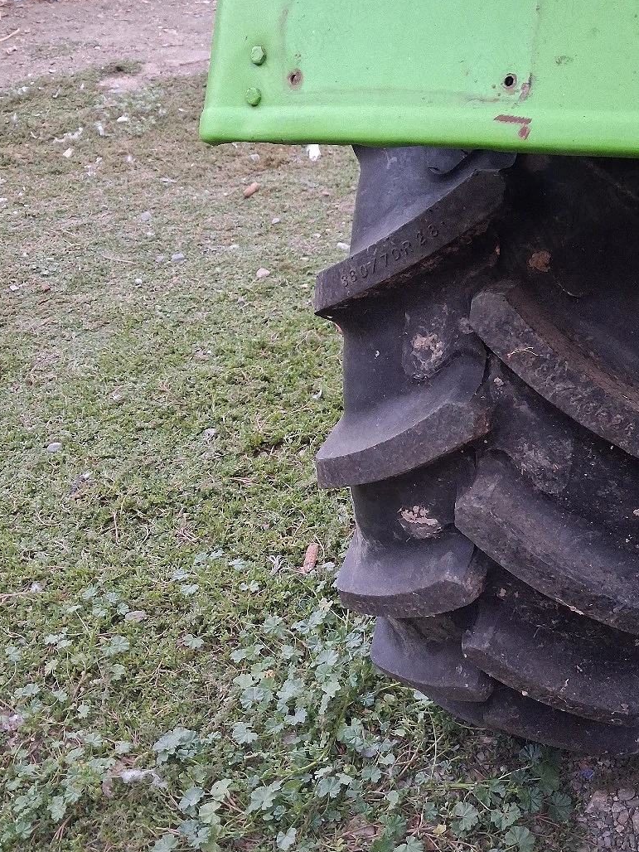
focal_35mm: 35
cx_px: 397
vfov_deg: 52.5
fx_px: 861
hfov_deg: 40.4
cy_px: 483
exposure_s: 1/25
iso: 800
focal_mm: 4
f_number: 1.8
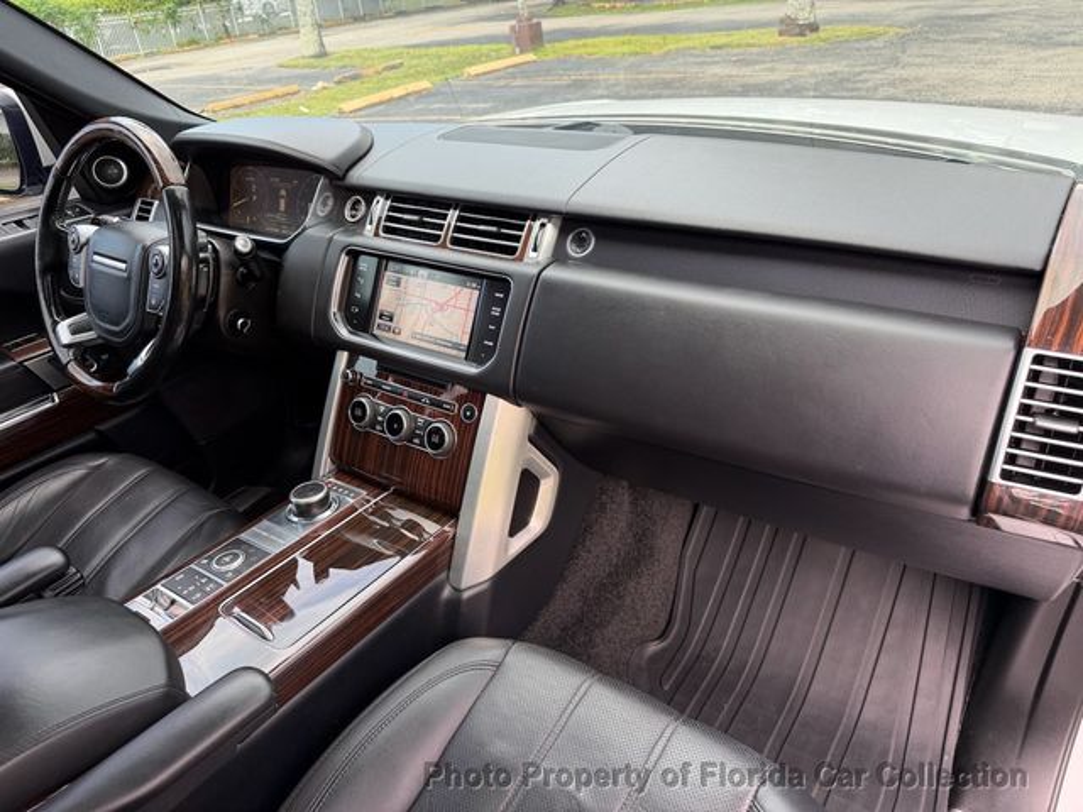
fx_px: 751
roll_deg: +7.0
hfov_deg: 71.6
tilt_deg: -30.0
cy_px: 406
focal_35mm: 24
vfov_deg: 56.8
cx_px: 542
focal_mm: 6.76
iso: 100
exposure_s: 1/172
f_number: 1.78
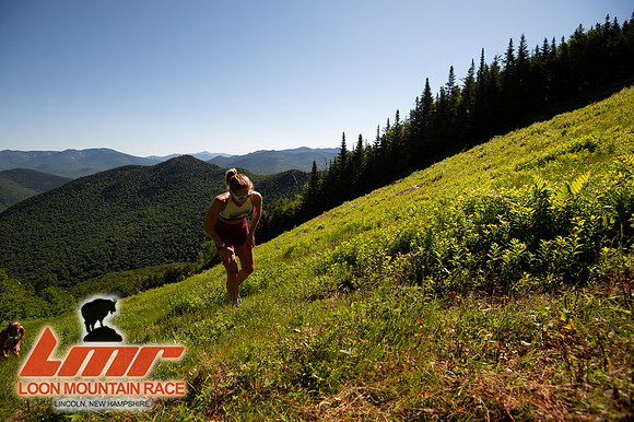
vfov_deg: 73.7
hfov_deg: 96.8
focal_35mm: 16
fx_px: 282
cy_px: 211
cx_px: 317
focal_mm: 16
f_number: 5
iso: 100
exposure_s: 1/500
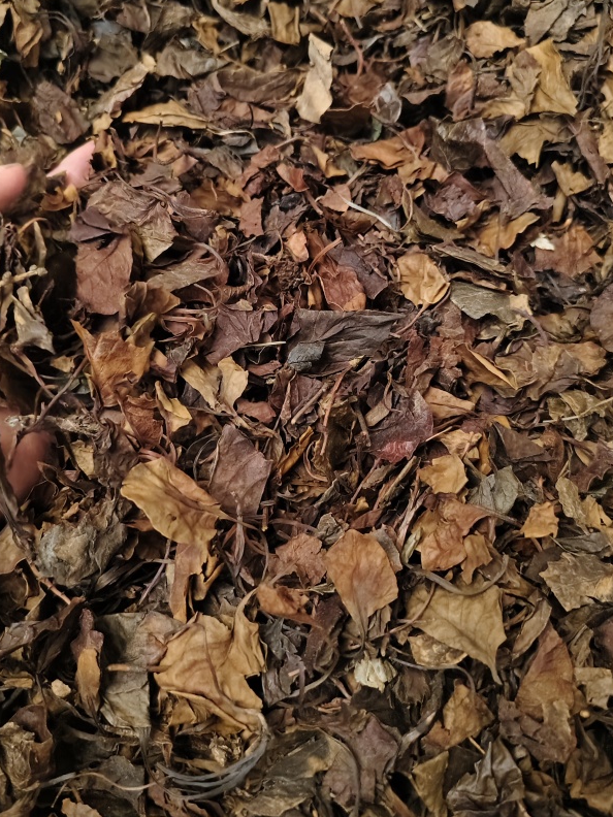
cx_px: 276
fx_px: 732
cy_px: 328
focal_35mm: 31
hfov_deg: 45.4
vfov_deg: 57.9
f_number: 1.88
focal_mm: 5.56
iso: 5282
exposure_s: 1/245
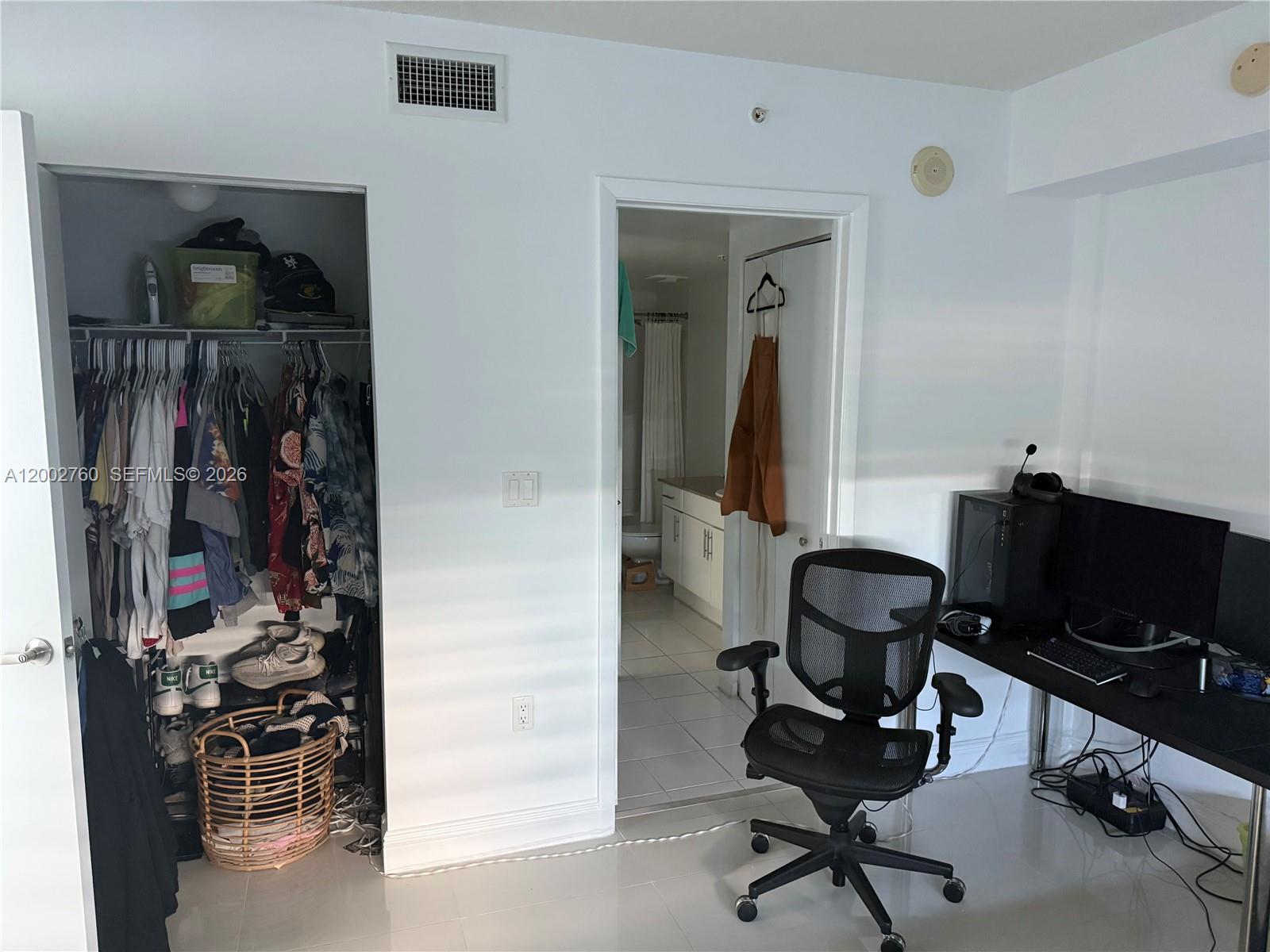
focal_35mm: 24
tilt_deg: -7.0
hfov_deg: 71.6
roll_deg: -0.4
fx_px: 881
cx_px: 635
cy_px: 476
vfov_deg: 56.8
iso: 800
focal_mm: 6.76
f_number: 1.78
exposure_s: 1/50
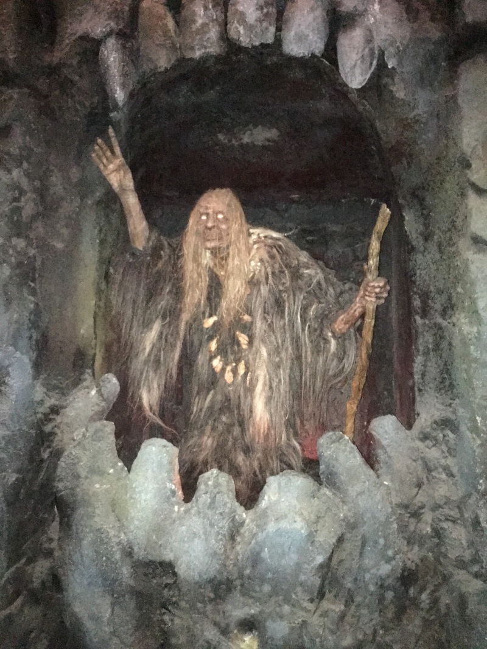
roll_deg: +1.1
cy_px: 324
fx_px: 544
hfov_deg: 48.2
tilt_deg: +2.8
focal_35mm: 29
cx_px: 244
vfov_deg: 61.6
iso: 2000
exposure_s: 1/16
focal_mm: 4.15
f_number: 2.2
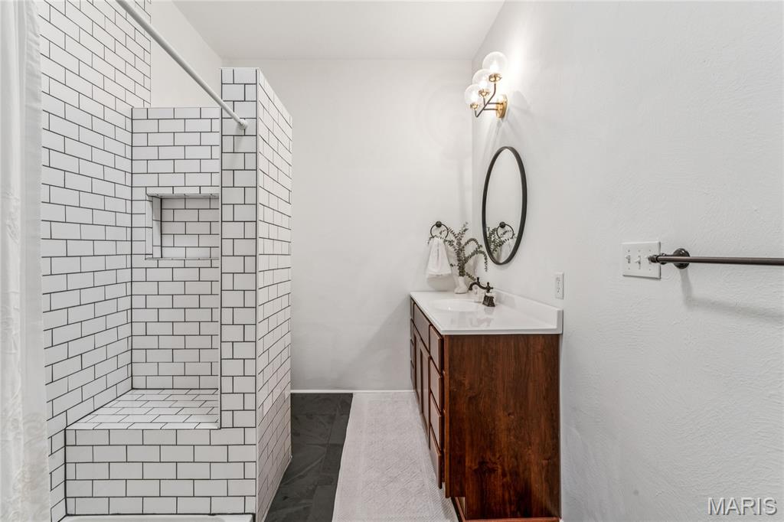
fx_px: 350
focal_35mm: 16
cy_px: 261
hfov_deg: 96.4
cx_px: 392
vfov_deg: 73.4
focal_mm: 16.1
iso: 320
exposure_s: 1/5
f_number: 13
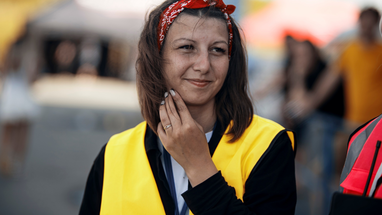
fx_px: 902
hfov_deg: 23.9
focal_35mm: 89
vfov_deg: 13.6
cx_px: 191
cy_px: 93
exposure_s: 1/250
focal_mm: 85
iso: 100
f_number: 1.8
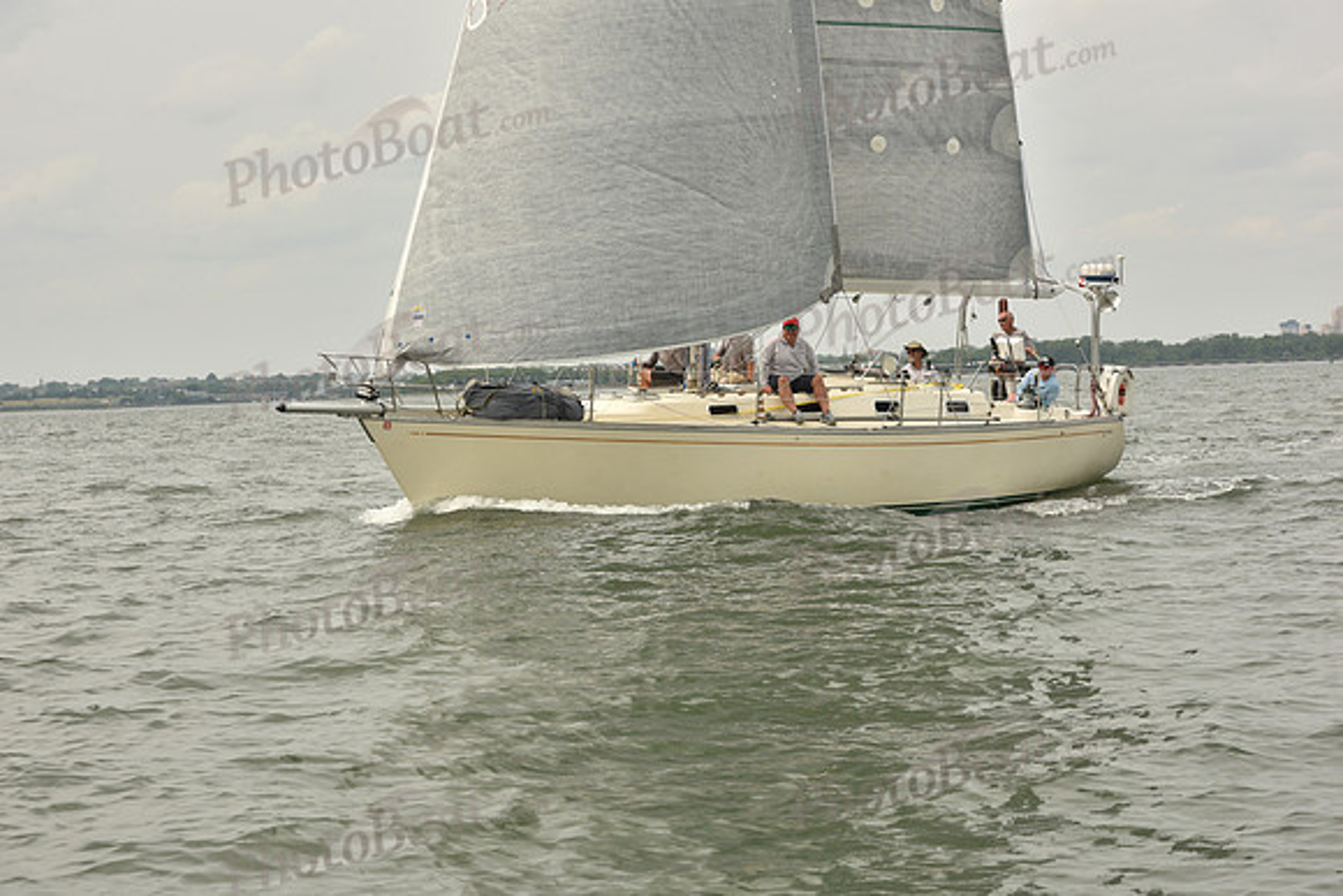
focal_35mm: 70
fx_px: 2612
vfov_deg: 19.5
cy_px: 448
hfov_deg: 28.8
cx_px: 672
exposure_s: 1/640
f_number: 9
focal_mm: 70
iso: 250
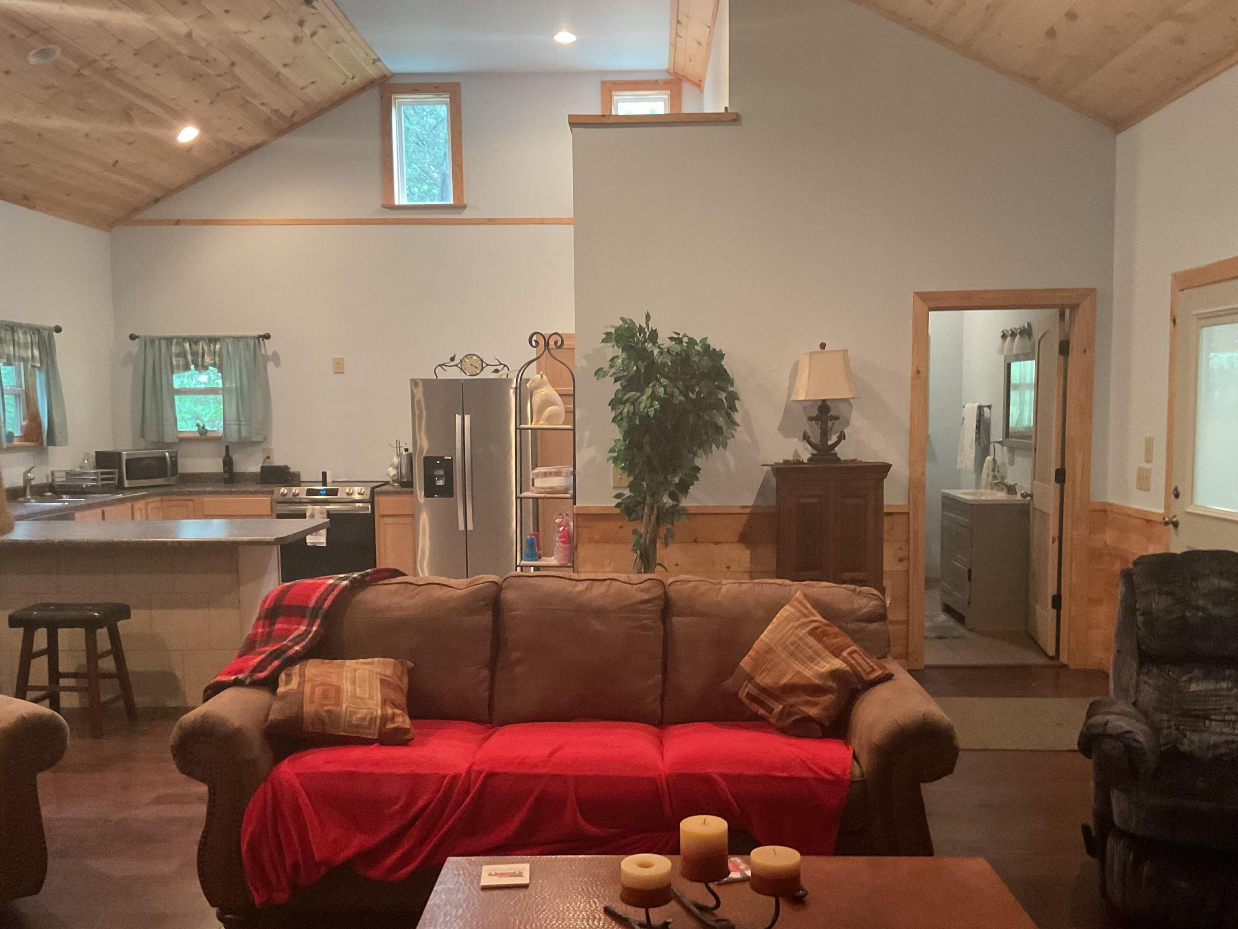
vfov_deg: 44.1
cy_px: 509
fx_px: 1144
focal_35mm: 32
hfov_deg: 56.8
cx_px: 640
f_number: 1.8
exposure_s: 1/30
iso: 320
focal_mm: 3
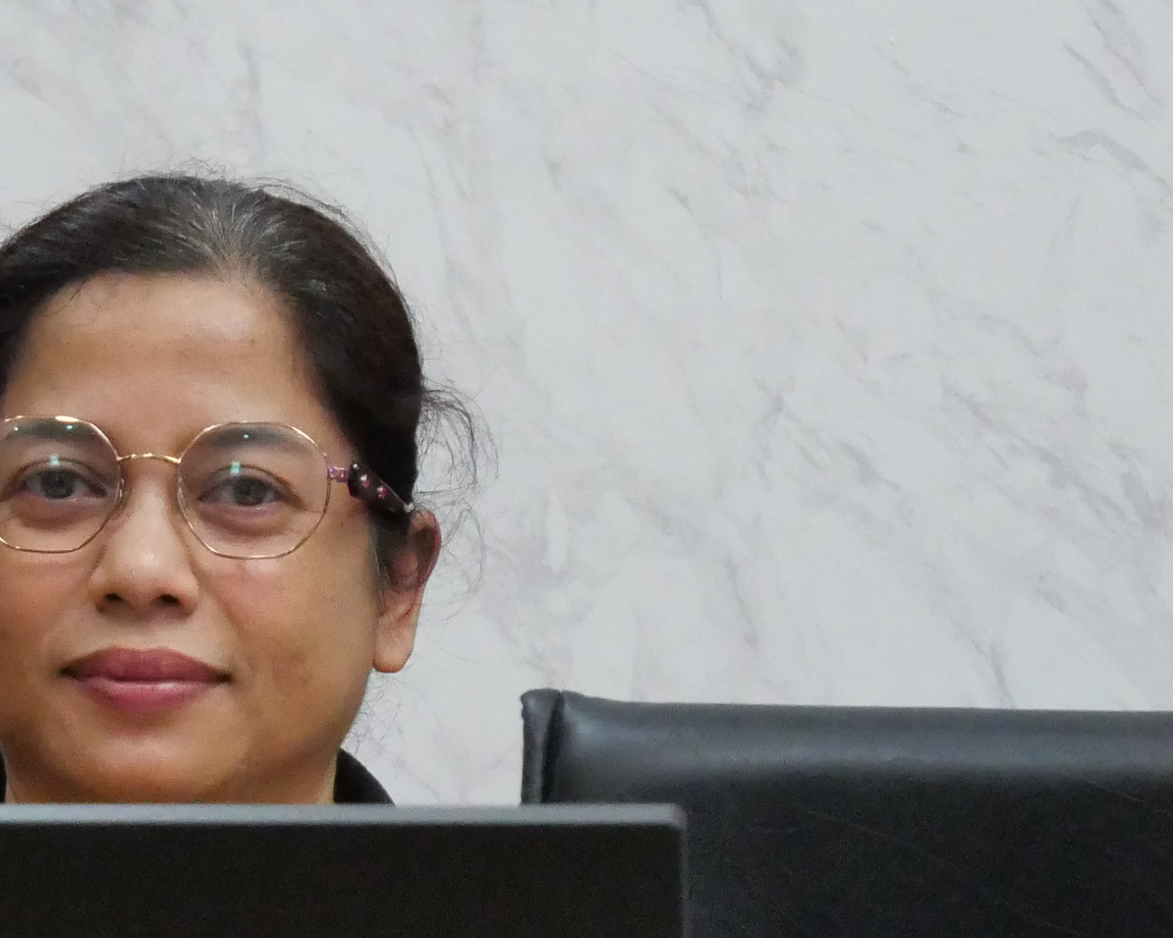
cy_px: 756
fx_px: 10240
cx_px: 159
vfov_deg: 5.2
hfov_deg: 6.5
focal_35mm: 295
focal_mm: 49
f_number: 5.6
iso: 4000
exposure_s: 1/100
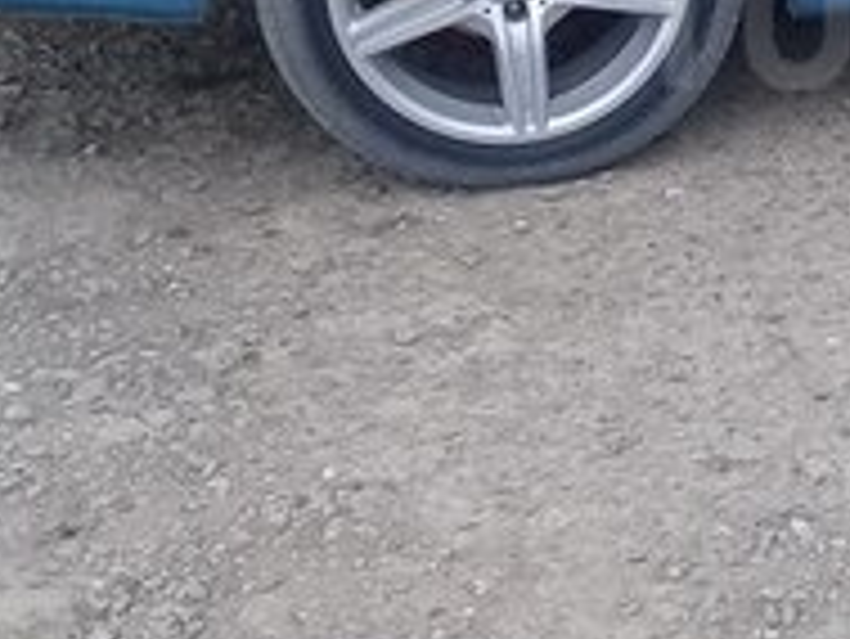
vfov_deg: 13.6
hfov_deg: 17.2
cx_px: 1088
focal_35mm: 108
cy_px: 20
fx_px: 2654
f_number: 2.2
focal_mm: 3.3
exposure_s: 1/436
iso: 50
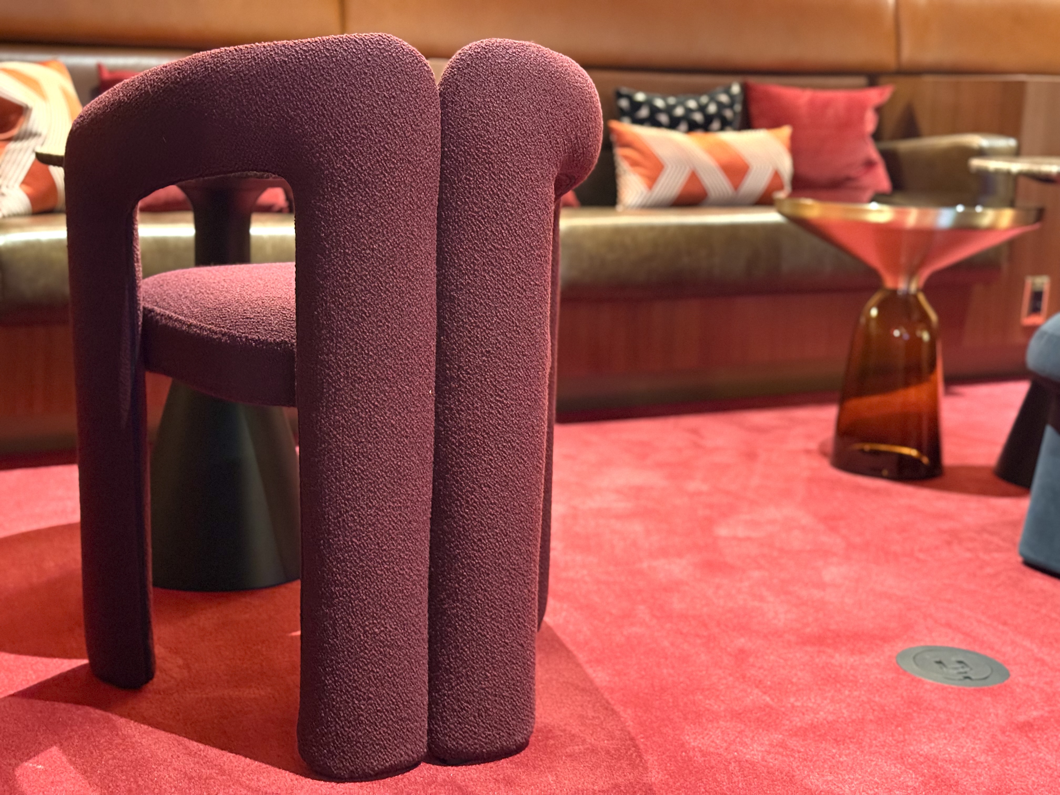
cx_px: 530
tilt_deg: -11.3
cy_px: 398
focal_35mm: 48
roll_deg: -1.6
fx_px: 1470
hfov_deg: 39.7
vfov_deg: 30.3
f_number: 1.78
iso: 800
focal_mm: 6.76
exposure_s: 1/18
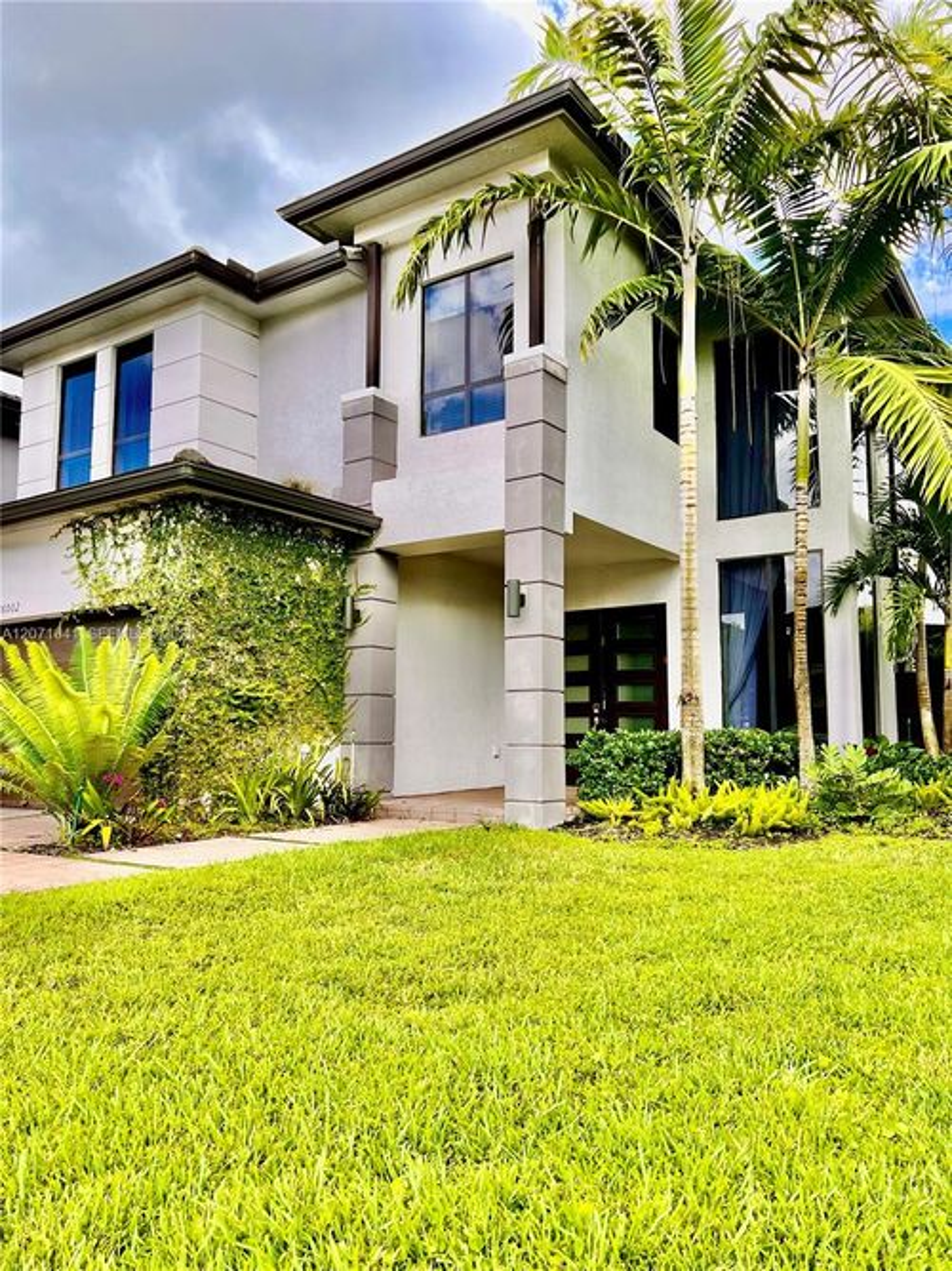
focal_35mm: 26
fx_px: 954
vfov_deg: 67.3
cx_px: 476
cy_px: 636
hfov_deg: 53.0
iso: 50
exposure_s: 1/1238
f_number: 1.5
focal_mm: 5.7
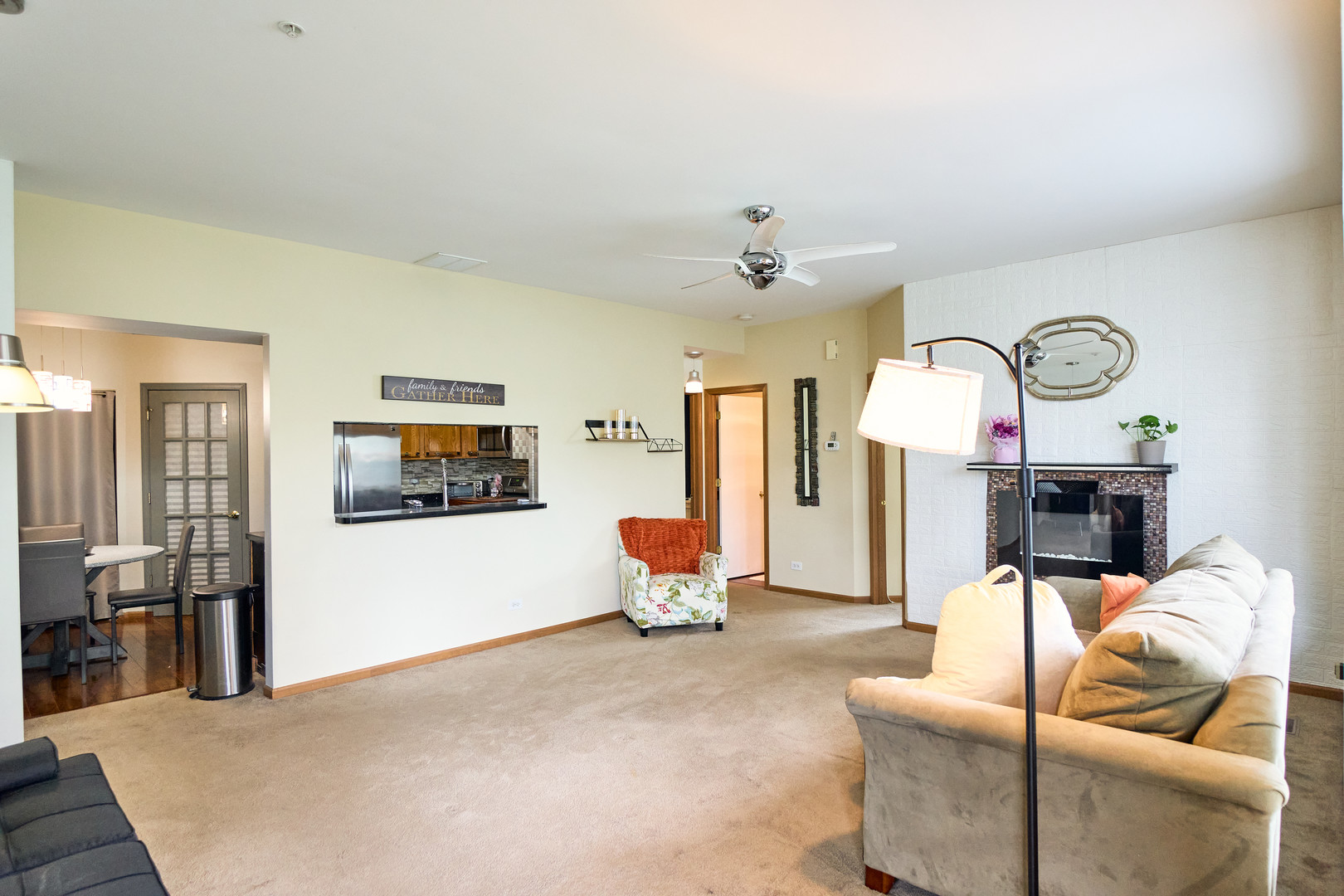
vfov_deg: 67.4
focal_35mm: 18
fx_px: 672
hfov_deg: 90.0
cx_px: 672
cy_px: 448
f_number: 3.5
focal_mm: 12
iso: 1000
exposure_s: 1/50
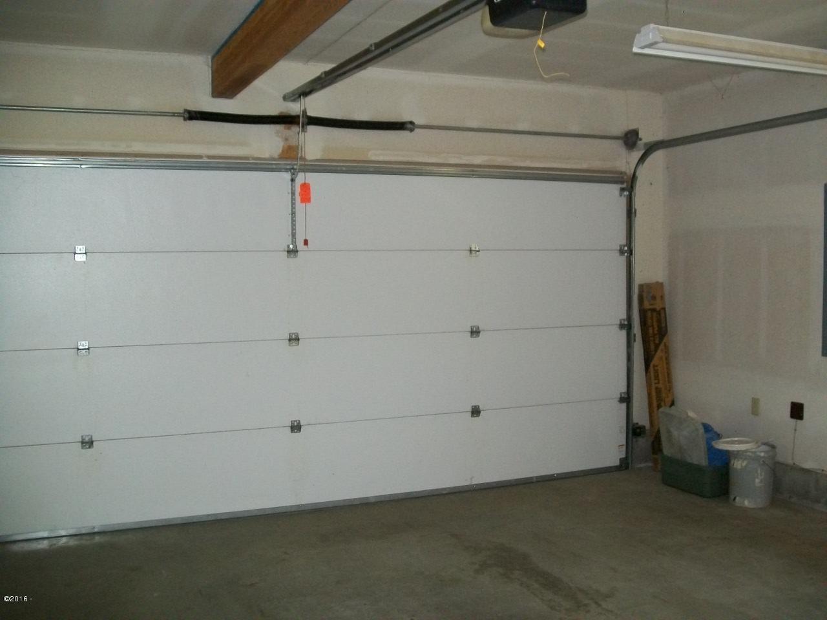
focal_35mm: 36
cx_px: 414
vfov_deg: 39.7
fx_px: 860
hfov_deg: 51.4
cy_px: 310
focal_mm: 6
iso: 160
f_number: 2.7
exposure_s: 1/60
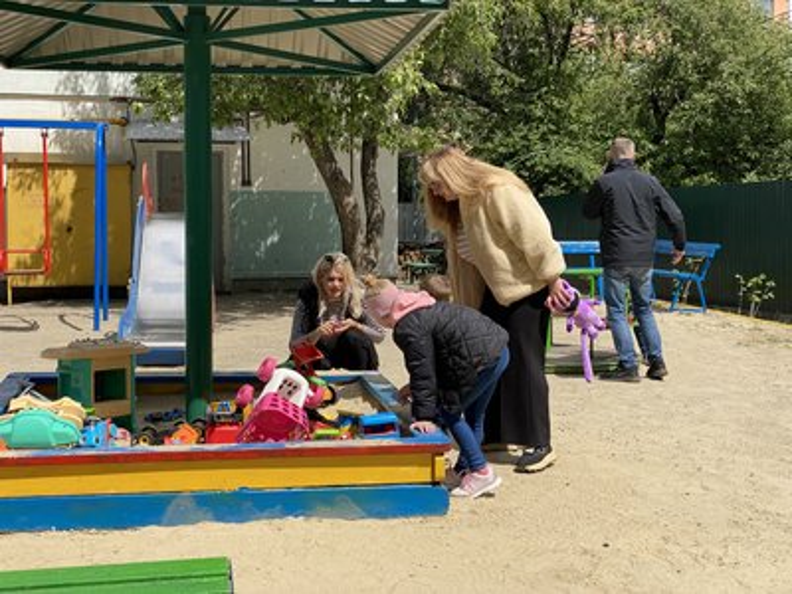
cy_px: 297
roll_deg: +0.0
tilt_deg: -3.9
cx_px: 396
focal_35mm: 52
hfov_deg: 36.8
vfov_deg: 28.0
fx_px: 1190
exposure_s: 1/1916
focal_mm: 6
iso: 20
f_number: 2
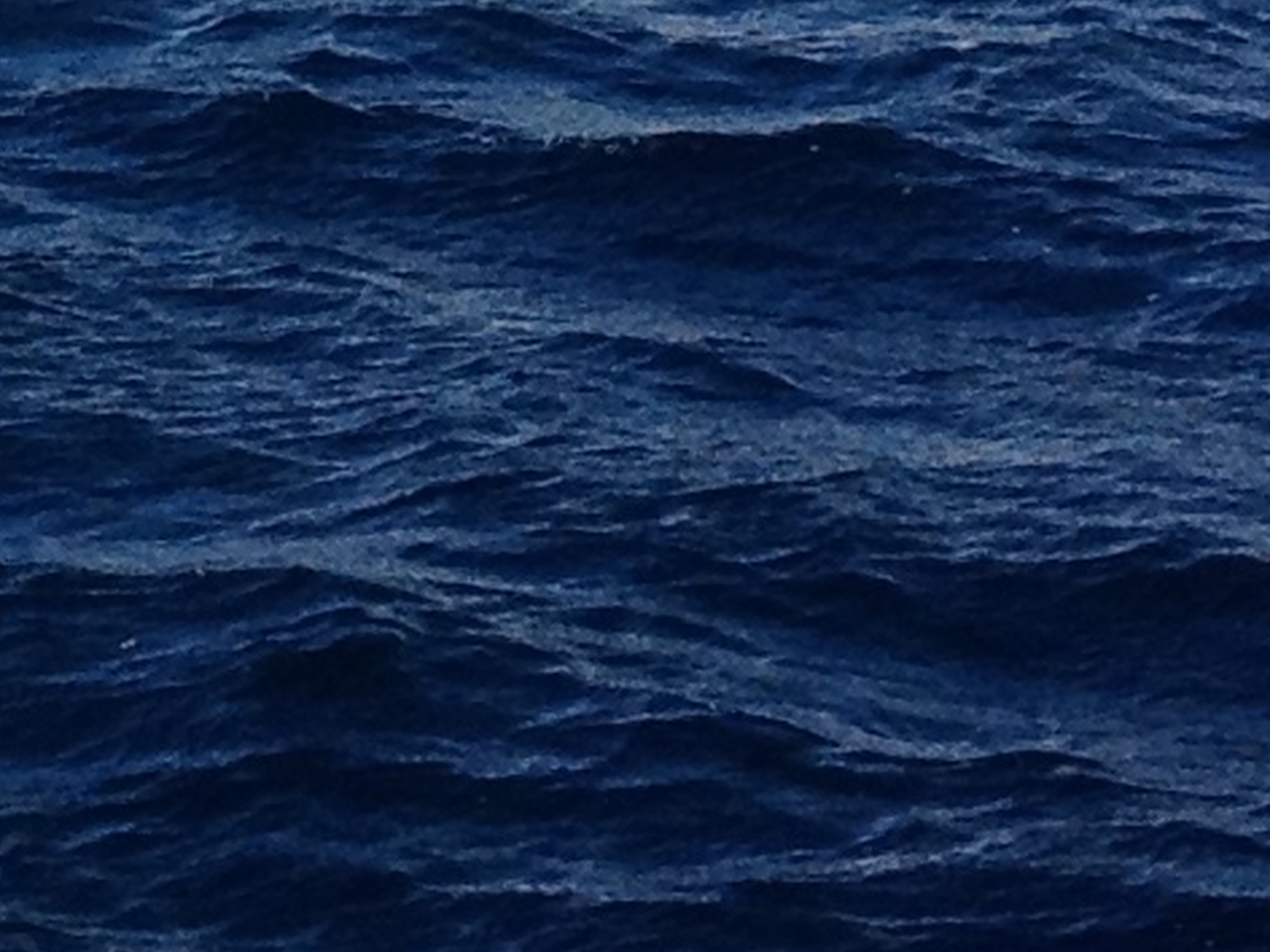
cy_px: -1686
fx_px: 8879
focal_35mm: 242
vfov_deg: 5.8
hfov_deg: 7.9
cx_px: -899
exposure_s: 1/2045
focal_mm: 4.28
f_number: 2.4
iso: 64
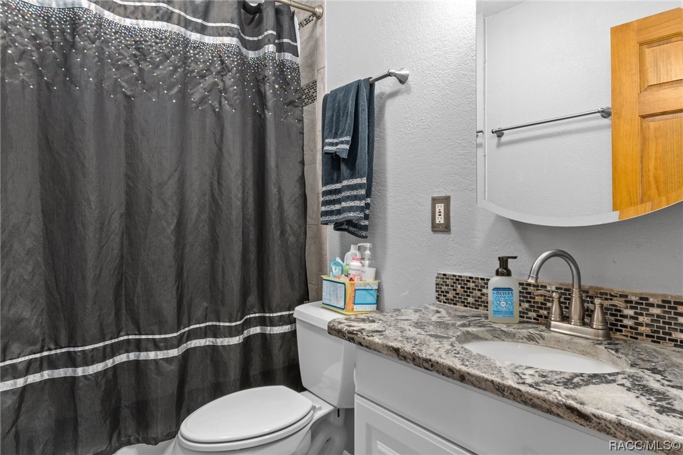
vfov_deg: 56.1
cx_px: 342
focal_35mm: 22
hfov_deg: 77.3
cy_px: 228
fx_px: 427
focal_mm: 15
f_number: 8
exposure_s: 2
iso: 320
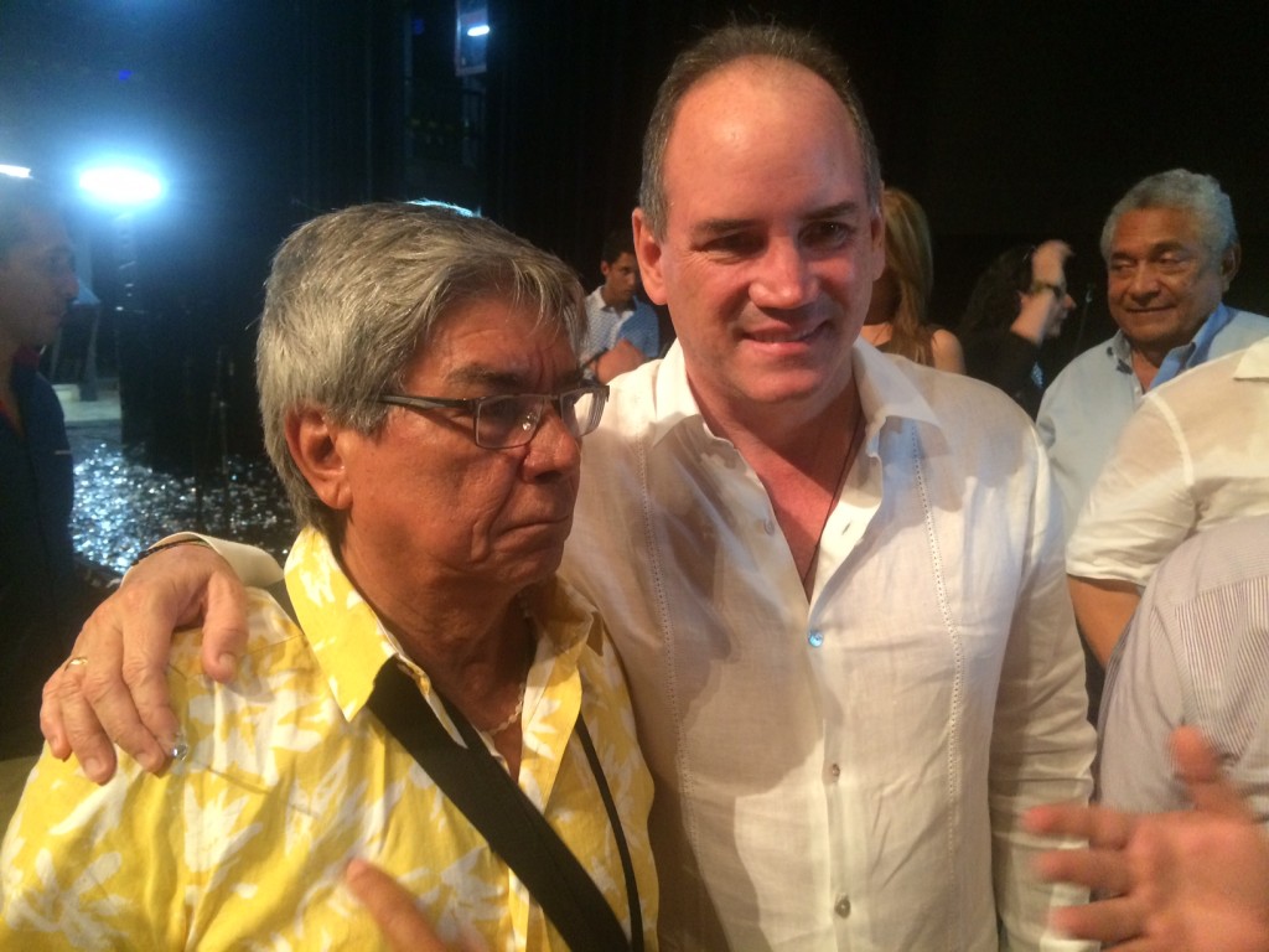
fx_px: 1063
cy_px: 476
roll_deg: -1.3
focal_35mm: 29
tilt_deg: -8.8
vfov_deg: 48.2
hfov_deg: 61.7
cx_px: 634
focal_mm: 4.15
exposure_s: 1/24
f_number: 2.2
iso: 320
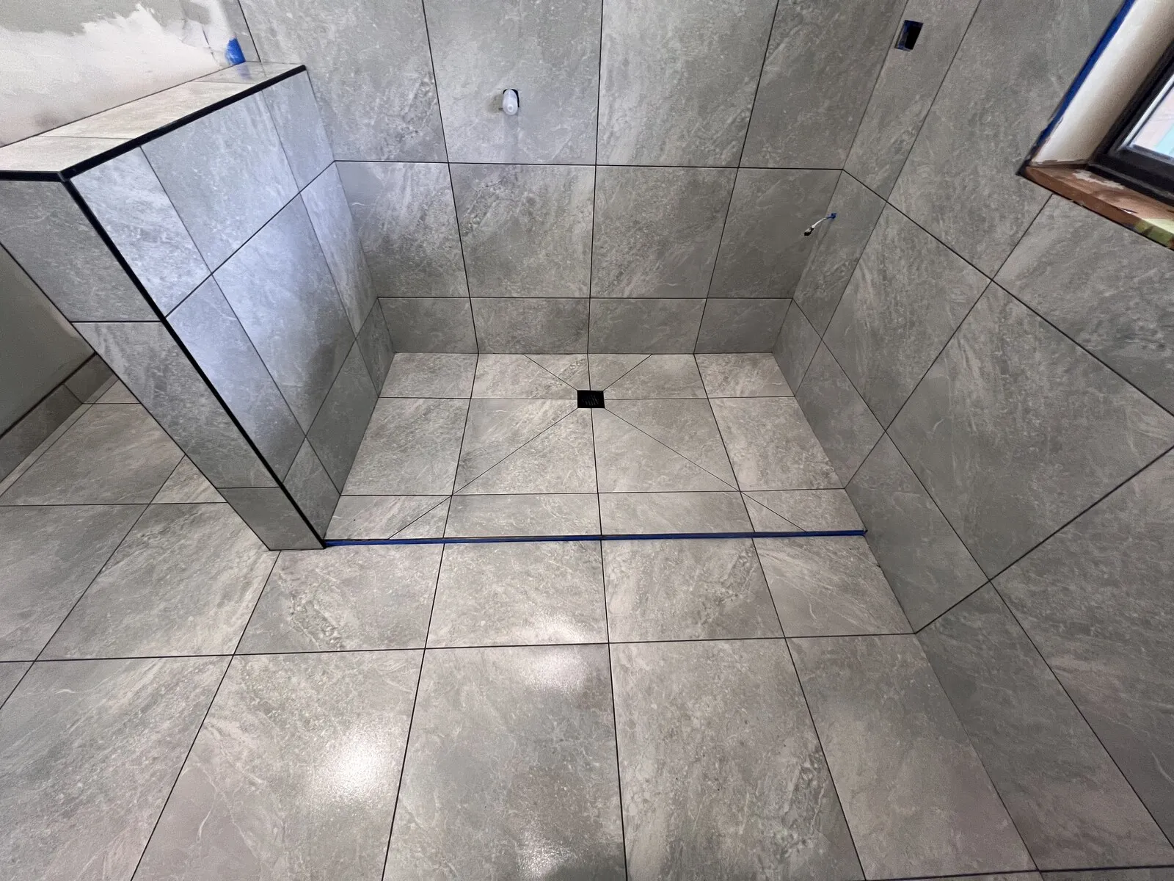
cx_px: 587
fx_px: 441
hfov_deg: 106.2
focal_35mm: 13
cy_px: 440
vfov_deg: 89.9
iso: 250
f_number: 1.8
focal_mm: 1.57
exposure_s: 1/100
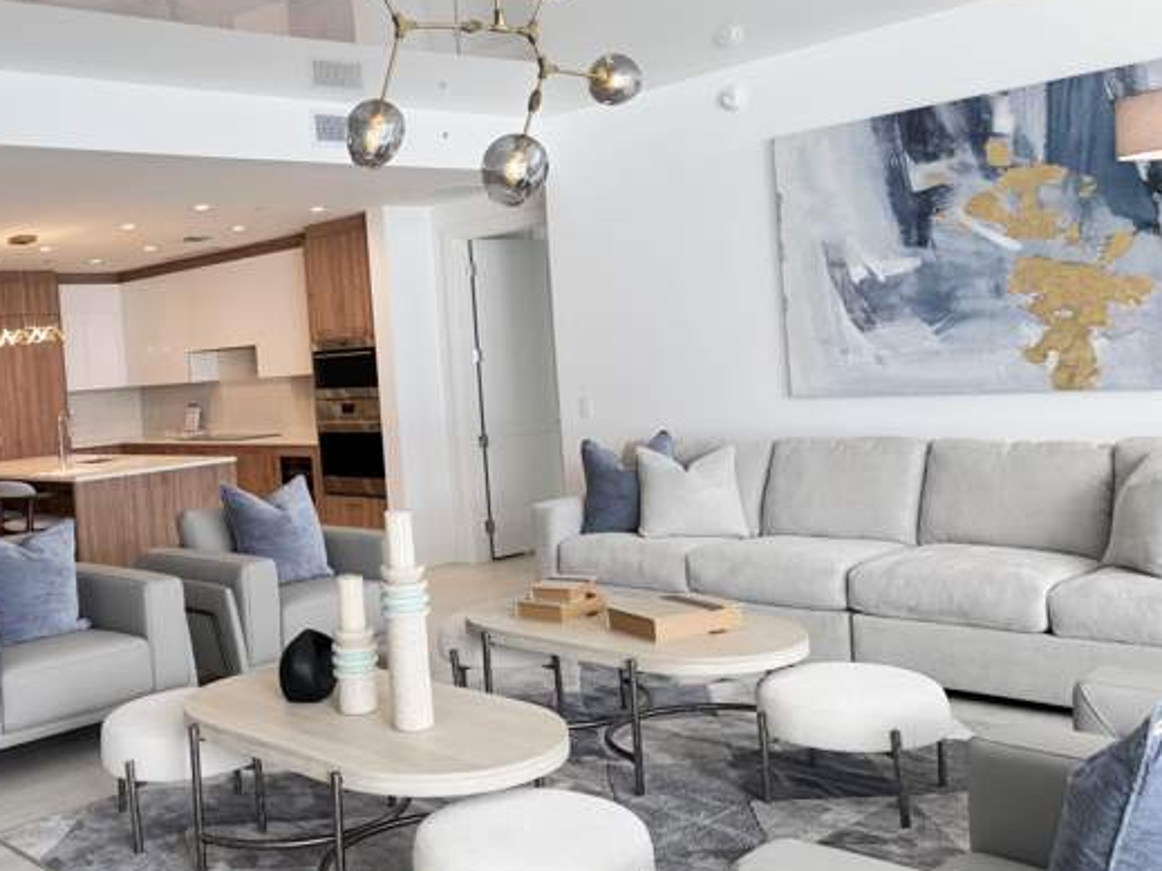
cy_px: 392
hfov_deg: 48.2
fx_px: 1242
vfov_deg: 38.6
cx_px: 291
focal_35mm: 37
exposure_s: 1/173
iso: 64
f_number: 1.78
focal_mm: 6.76
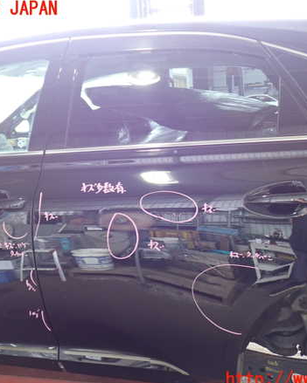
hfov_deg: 37.3
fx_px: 454
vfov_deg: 45.8
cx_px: 161
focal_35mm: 40
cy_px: 195
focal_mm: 5.4
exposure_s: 1/30
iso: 250
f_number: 2.3
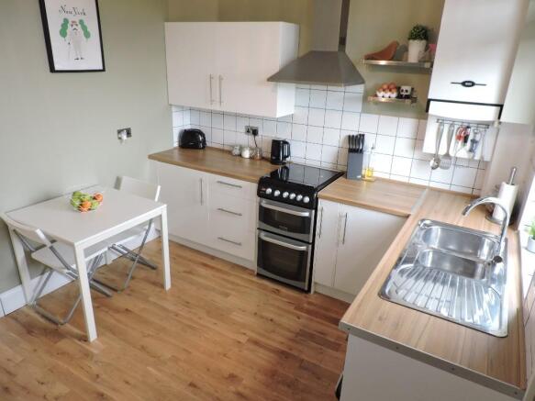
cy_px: 200
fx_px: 371
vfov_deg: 56.8
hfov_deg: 71.6
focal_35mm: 24
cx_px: 268
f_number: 3
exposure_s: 1/30
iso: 400
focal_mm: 4.3
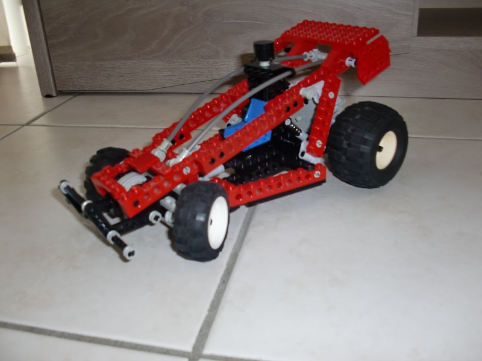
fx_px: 501
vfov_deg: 39.7
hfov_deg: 51.4
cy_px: 180
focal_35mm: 36
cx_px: 241
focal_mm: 6.3
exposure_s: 1/30
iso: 125
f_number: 2.8
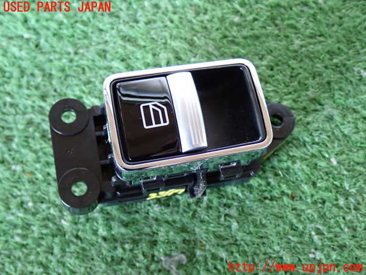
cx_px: 183
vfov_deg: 29.1
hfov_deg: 38.2
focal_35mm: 50
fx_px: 529
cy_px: 138
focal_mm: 9.01
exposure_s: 1/20
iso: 800
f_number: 3.2
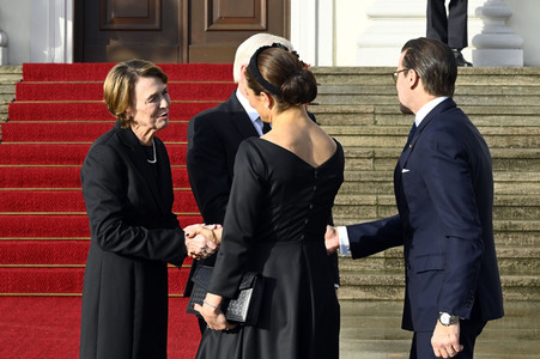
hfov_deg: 18.3
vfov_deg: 12.2
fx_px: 1679
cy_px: 180
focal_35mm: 112
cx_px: 270
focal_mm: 112
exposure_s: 1/800
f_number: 14
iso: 1600
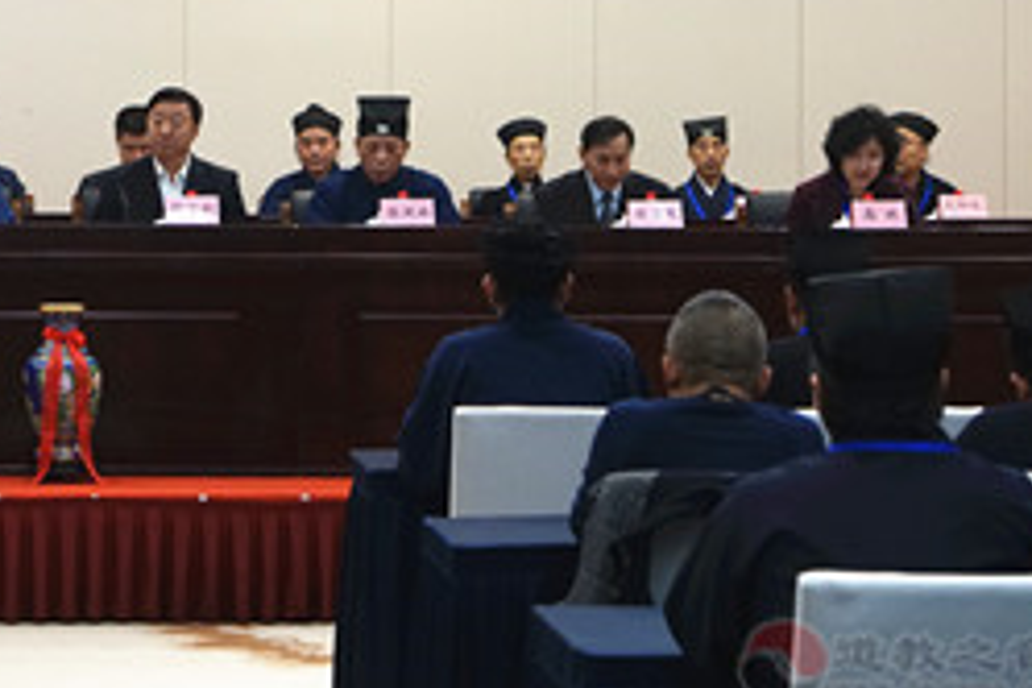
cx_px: 50
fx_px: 3526
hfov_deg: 16.4
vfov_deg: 11.1
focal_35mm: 123
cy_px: 25
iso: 1600
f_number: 4
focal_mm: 59
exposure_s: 1/60
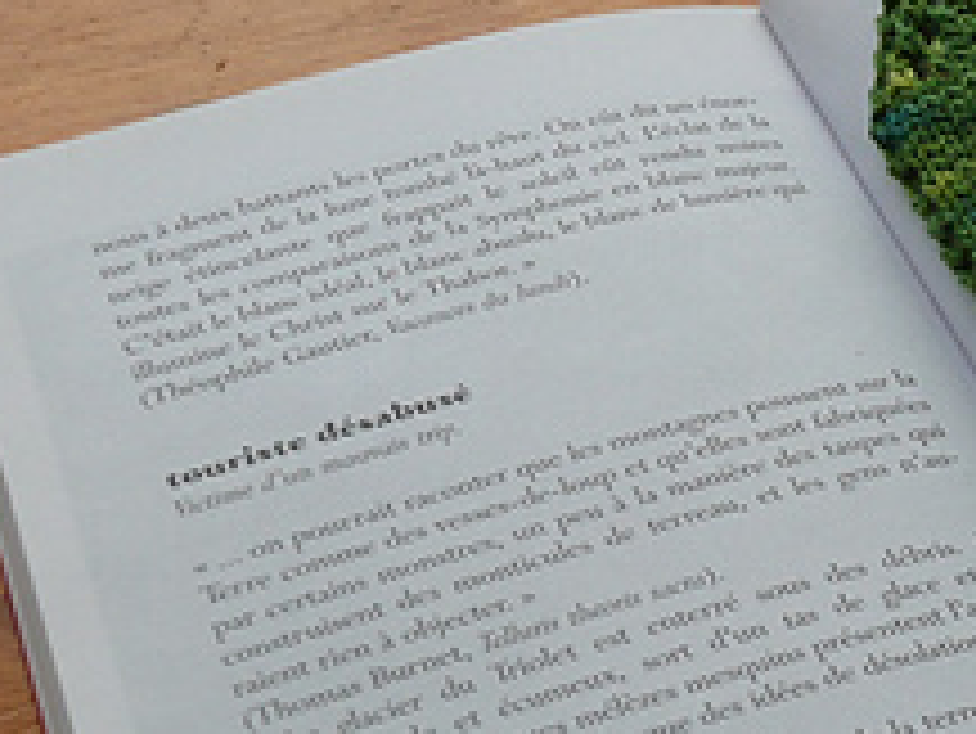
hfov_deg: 19.0
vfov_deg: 15.0
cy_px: 394
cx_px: 1066
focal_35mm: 99
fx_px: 2793
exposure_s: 1/160
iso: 100
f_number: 4
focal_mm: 9.1
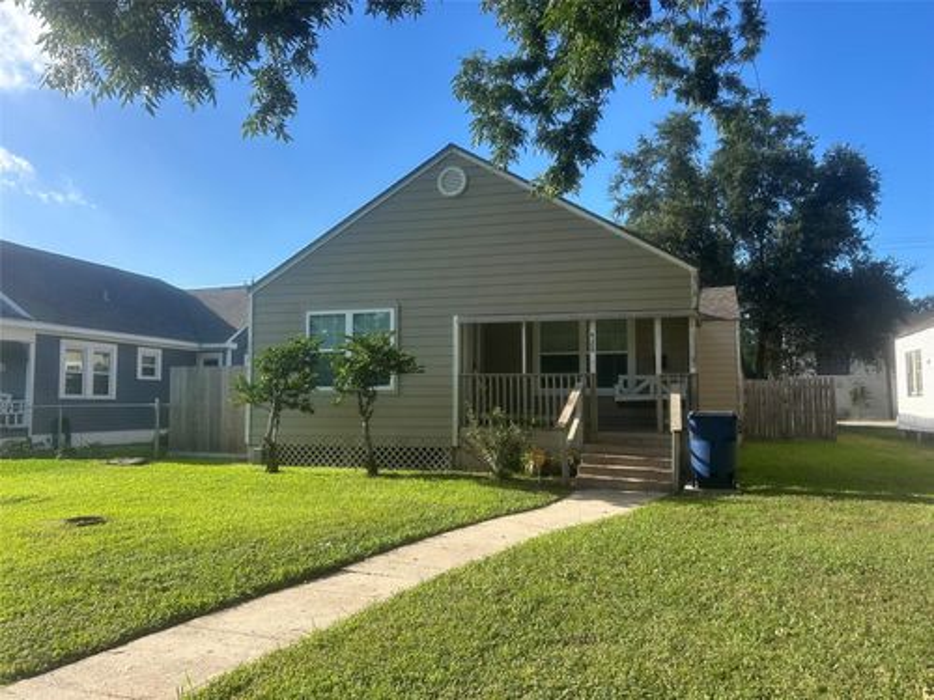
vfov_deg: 53.1
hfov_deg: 67.3
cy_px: 350
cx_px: 467
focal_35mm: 26
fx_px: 702
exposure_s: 1/1934
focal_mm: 5.7
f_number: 1.5
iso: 50
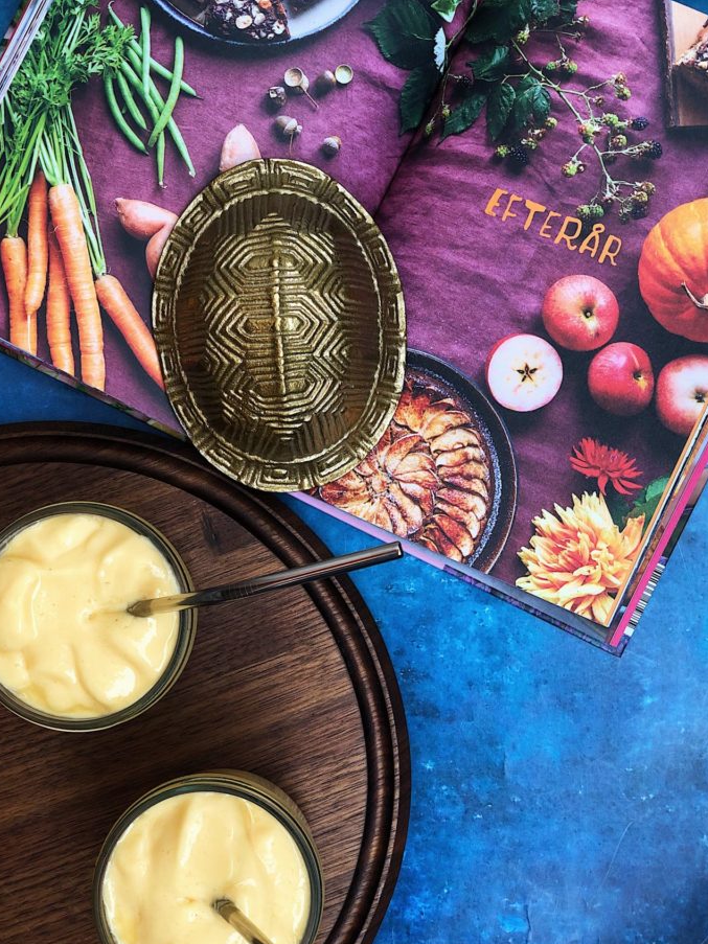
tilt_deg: -87.7
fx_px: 1609
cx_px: 360
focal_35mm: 59
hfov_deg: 24.8
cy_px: 484
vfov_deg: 32.7
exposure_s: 1/60
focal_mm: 6
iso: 20
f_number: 2.4
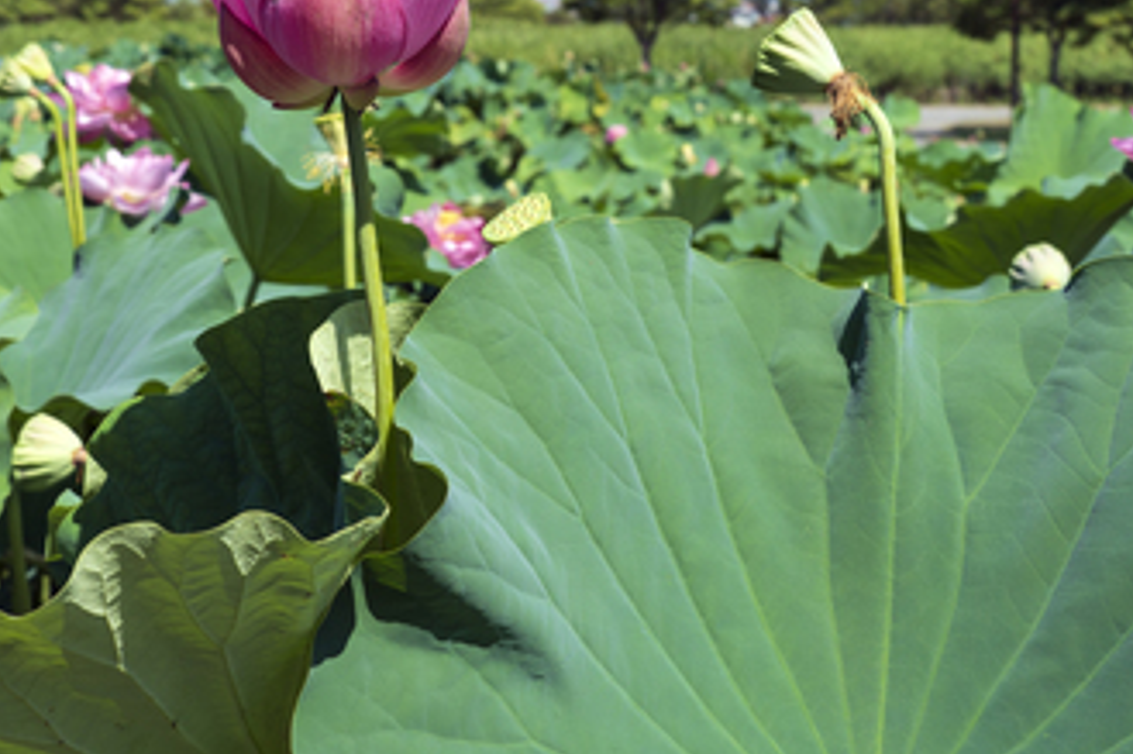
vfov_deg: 18.6
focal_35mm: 72
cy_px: 88
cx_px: 248
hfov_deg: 27.6
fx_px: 2265
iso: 100
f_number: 8
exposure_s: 1/250
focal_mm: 40
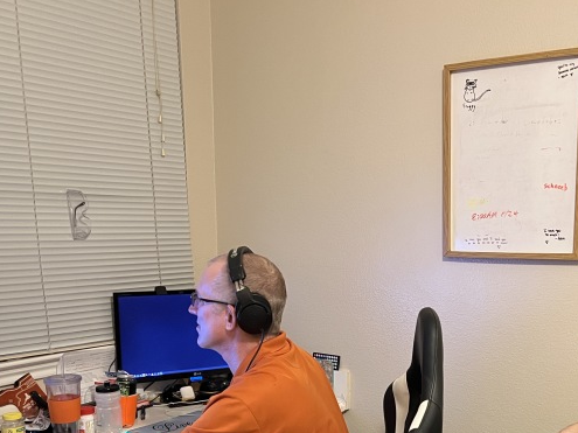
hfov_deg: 43.6
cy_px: 347
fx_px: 701
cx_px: 424
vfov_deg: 33.3
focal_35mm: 42
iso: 640
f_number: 1.5
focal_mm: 5.7
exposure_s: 1/40
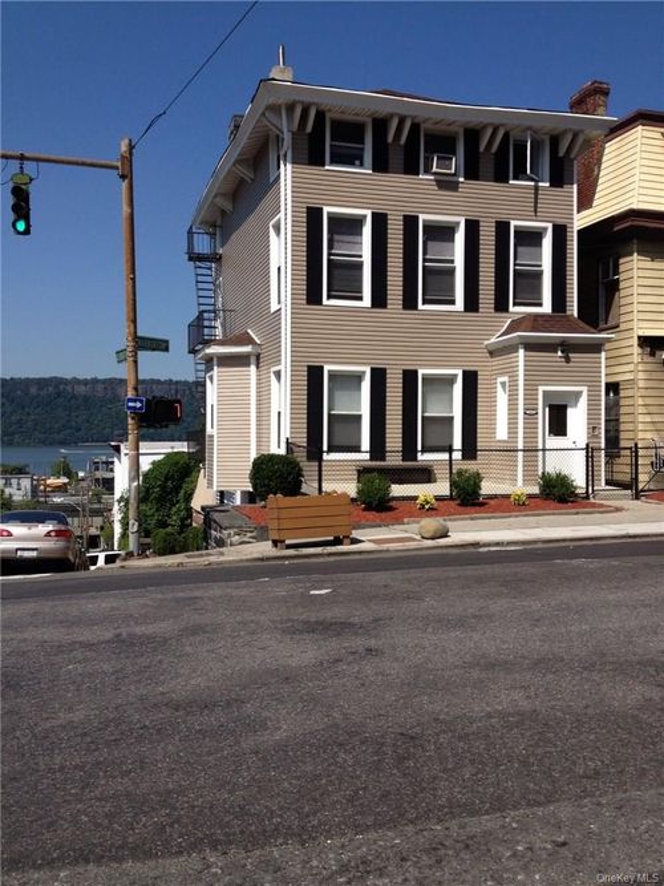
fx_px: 895
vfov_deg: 52.6
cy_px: 443
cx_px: 332
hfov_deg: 40.7
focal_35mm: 35
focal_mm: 4.28
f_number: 2.4
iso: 50
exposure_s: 1/2123
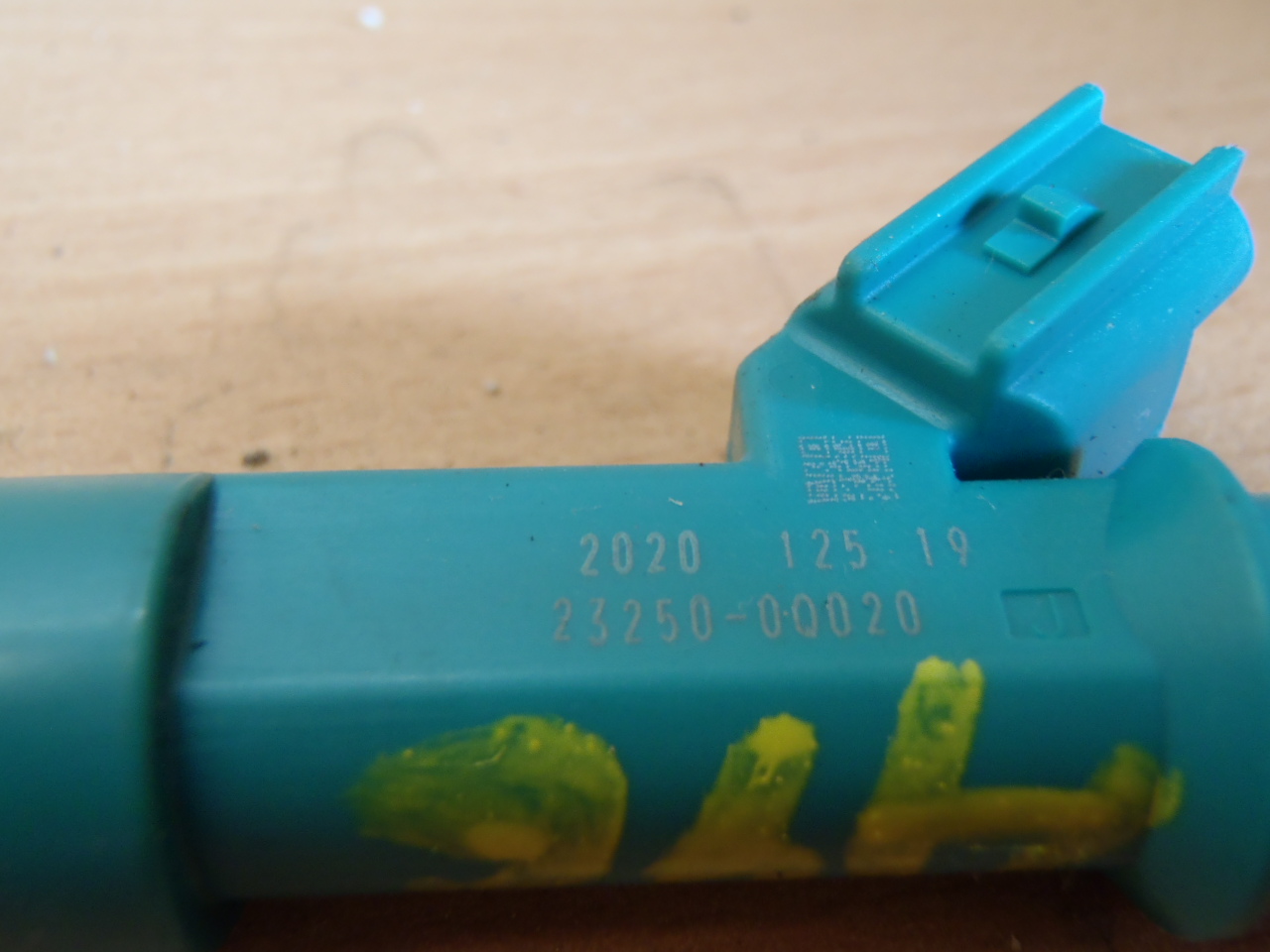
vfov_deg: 38.7
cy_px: 476
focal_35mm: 37
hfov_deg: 50.1
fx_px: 1357
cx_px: 635
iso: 200
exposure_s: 1/5
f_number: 4.7
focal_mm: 6.64
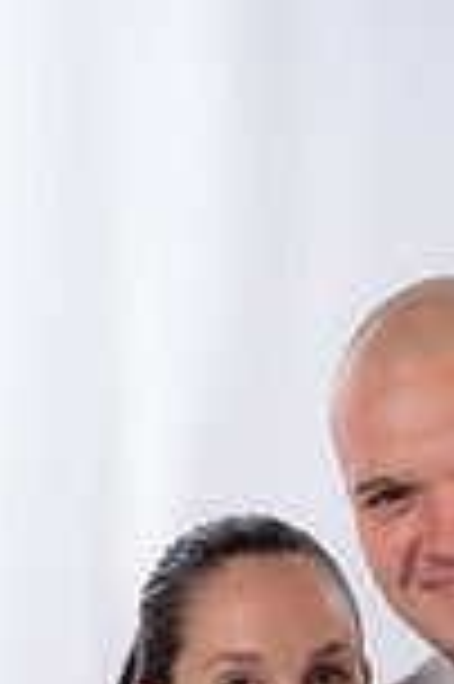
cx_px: 411
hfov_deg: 10.5
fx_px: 2465
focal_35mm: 130
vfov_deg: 15.0
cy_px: 932
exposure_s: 1/200
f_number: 5.6
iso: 100
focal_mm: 44
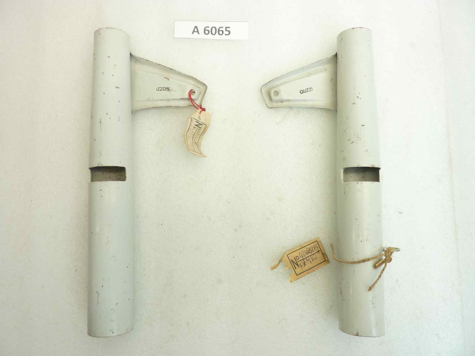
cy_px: 178
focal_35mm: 25
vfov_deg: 54.9
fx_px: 343
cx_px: 238
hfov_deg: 69.4
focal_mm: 4.1
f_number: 3.3
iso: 80
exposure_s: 1/15
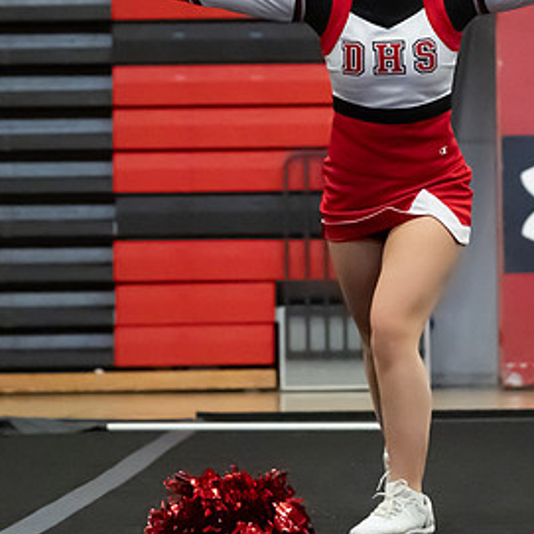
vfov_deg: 8.0
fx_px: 3822
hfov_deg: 8.0
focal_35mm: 219
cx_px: 422
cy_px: 125
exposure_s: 1/800
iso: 9000
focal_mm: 70
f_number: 2.8
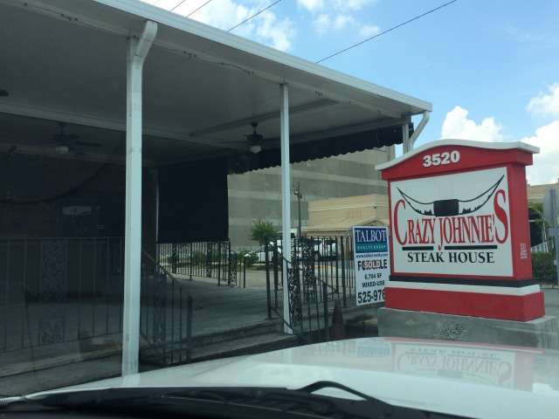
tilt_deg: +1.9
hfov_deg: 61.7
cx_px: 280
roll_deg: +1.3
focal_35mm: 29
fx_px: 468
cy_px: 210
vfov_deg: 48.2
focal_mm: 4.15
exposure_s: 1/855
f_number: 2.2
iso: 32
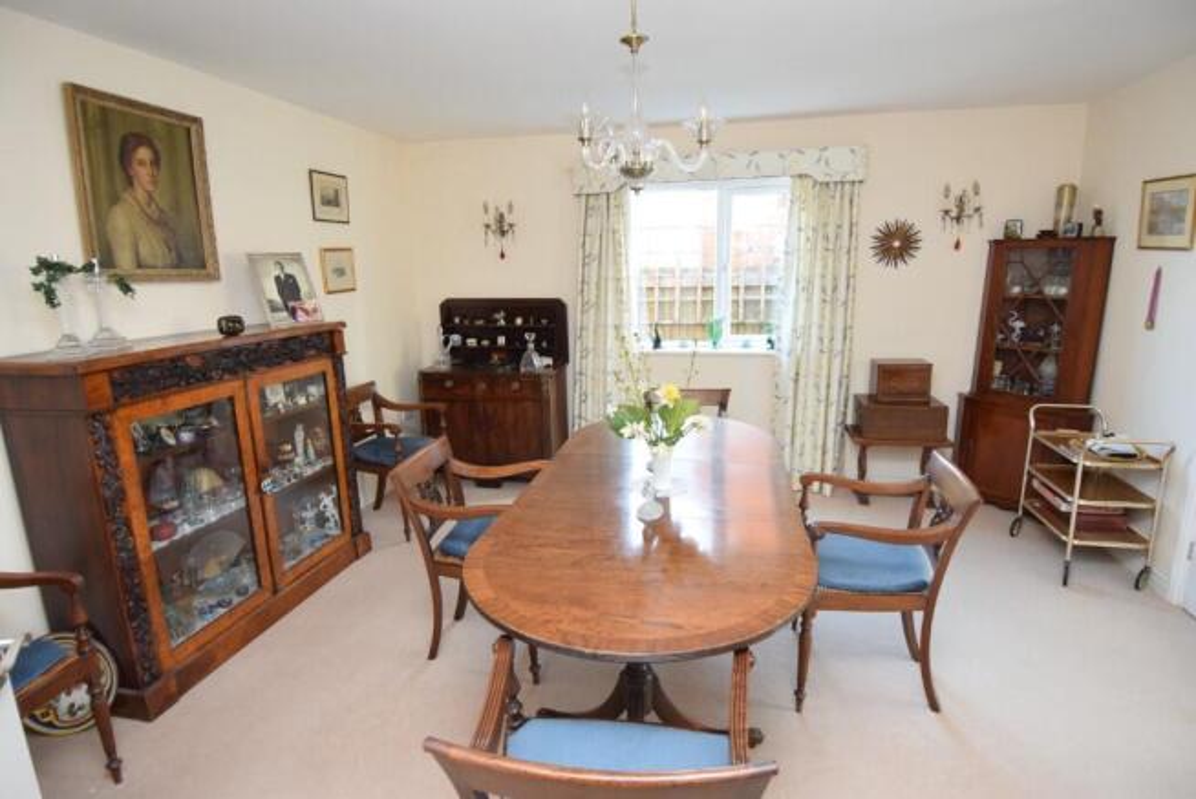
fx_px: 598
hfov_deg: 90.0
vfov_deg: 67.5
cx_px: 598
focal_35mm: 18
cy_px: 400
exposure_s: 1/60
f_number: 4
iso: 1100
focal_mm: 12
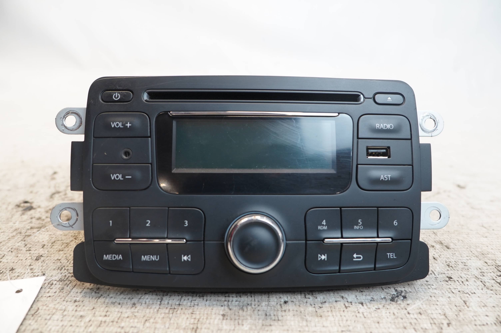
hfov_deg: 73.8
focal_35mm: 24
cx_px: 250
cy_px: 166
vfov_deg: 53.0
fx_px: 334
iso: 400
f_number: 4
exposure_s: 1/60
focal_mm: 16
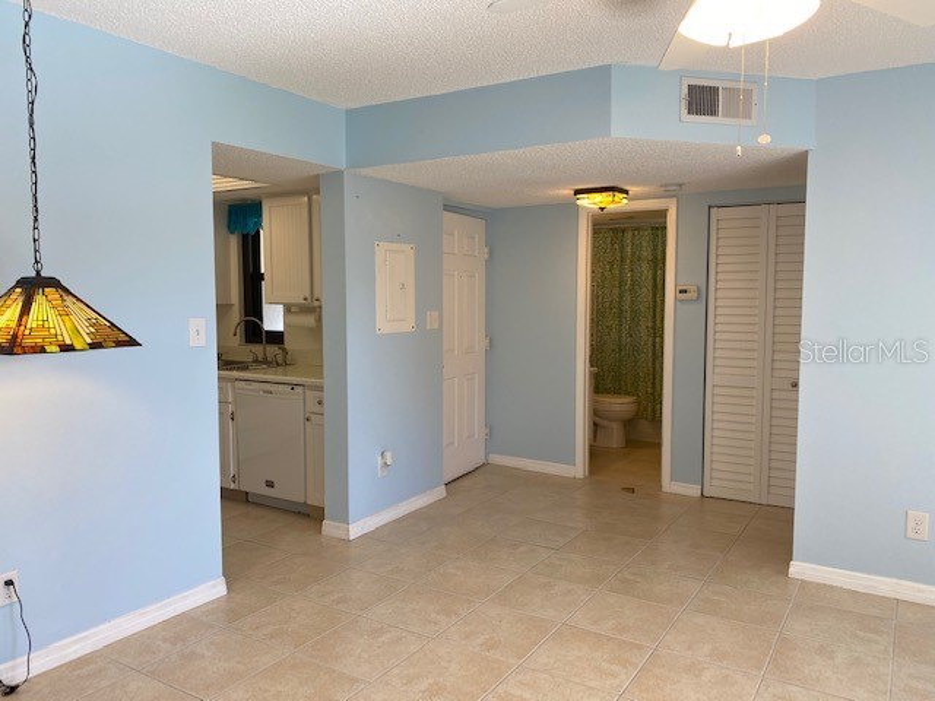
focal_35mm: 26
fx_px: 702
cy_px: 350
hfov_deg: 67.3
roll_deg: +0.1
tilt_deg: -4.8
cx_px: 468
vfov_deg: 53.1
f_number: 1.8
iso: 50
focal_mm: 4.25
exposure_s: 1/120
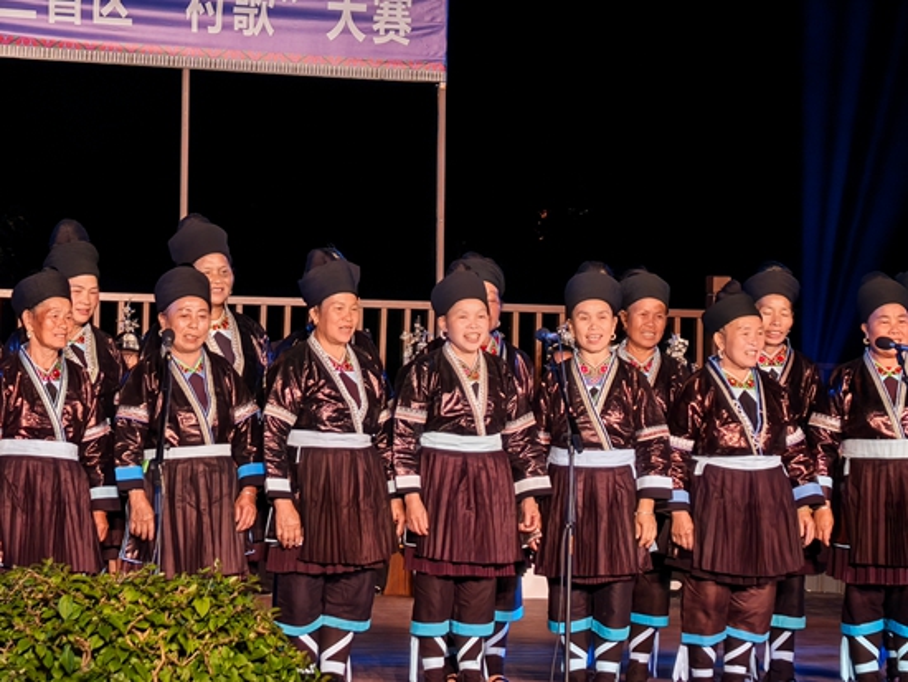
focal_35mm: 159
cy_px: 341
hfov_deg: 12.4
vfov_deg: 9.3
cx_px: 454
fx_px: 4172
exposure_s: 1/345
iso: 500
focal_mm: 15
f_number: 2.1
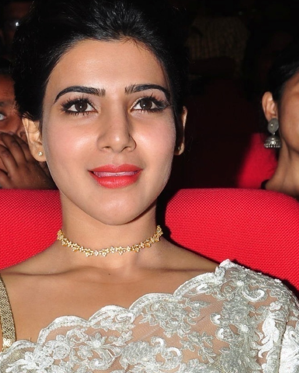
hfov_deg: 11.4
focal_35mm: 136
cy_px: 297
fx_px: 1503
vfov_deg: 14.1
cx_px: 126
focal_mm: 50
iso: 400
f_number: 11
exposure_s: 1/125
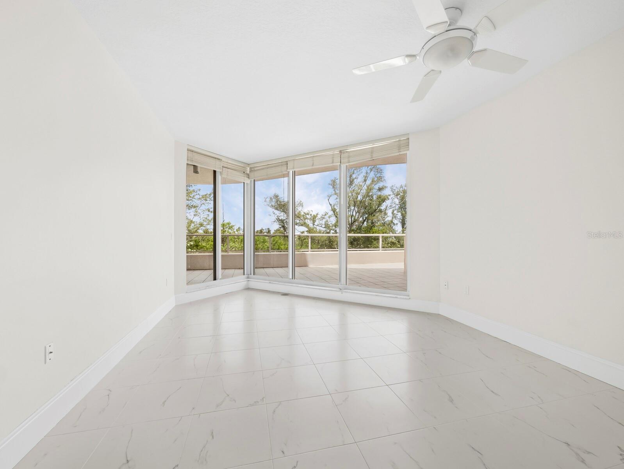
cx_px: 312
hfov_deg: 102.0
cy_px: 234
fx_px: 252
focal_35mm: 14
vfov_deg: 85.7
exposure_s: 1/25
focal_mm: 7
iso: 400
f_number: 11
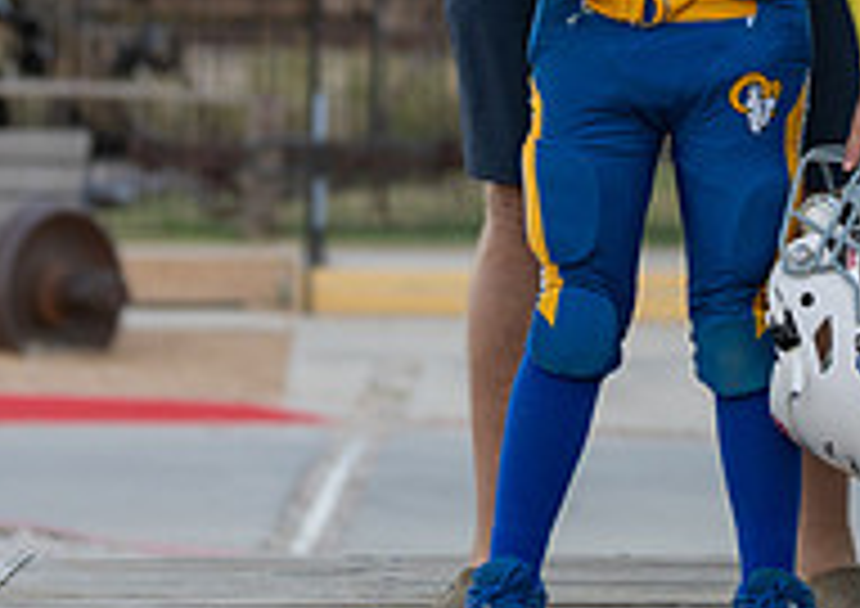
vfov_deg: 6.0
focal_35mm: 235
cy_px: -179
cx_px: 735
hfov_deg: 8.6
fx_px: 5720
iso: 400
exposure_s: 1/320
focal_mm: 70
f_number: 2.8
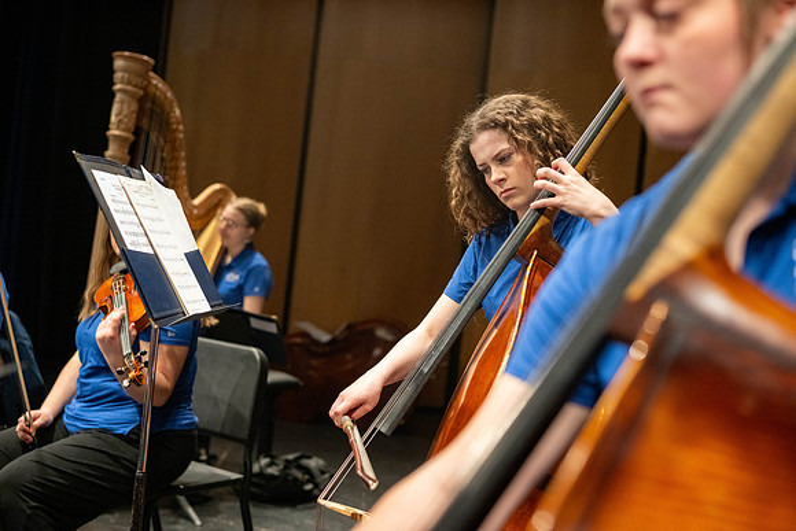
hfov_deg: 39.6
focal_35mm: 50
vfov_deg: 27.0
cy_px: 266
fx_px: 1106
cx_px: 398
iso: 3200
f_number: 2.8
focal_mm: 50
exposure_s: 1/800
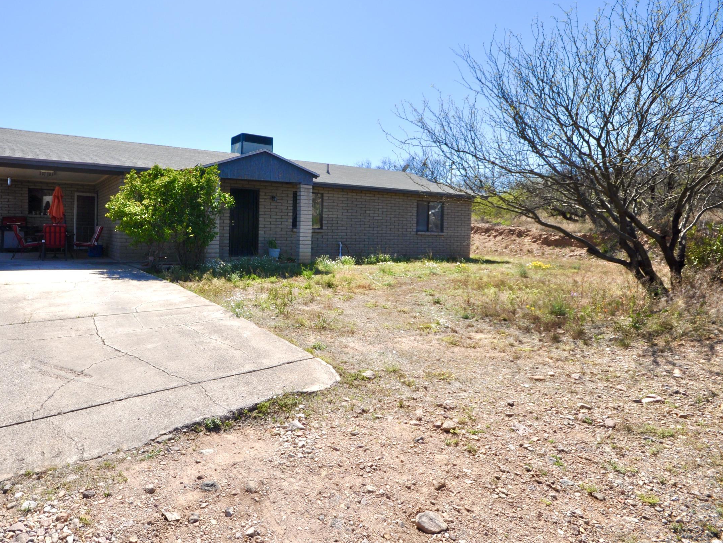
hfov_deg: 79.1
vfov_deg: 65.7
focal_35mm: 20
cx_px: 243
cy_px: 239
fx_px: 418
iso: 200
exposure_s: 1/400
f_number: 10
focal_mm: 10
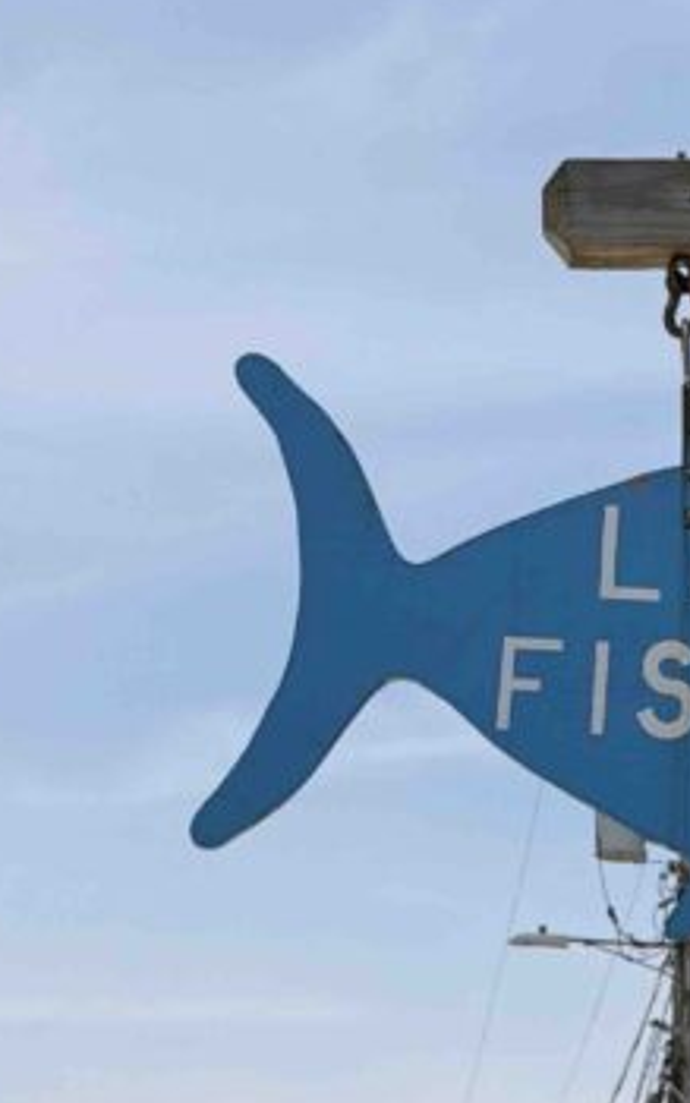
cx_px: 961
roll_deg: +0.9
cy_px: 914
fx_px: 4479
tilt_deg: +8.2
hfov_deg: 8.6
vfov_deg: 13.9
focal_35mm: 149
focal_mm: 6.76
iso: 64
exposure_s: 1/7874
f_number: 1.78
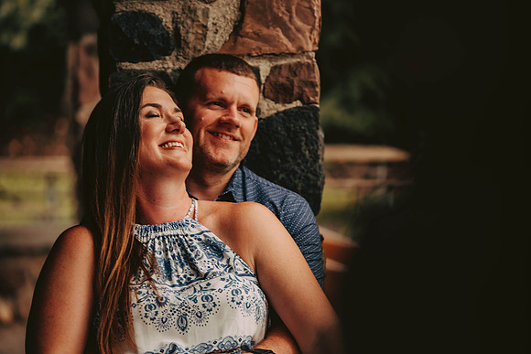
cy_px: 177
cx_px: 266
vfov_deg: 10.6
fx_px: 1918
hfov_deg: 15.8
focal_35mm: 130
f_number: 2.8
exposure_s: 1/125
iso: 320
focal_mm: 130
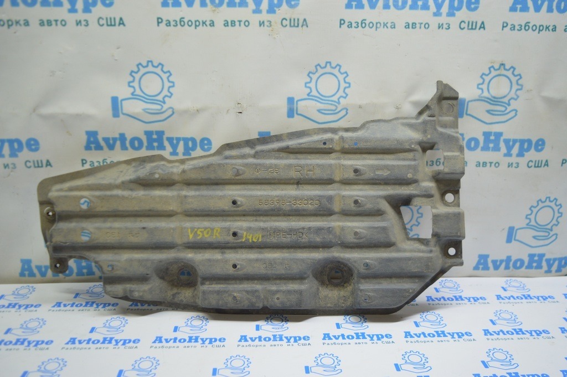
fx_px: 519
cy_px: 188
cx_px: 284
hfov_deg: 57.3
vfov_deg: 39.9
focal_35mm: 33
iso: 400
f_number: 3.8
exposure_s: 1/50
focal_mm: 22
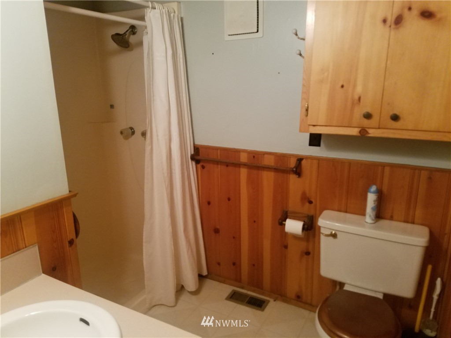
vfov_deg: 53.1
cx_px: 226
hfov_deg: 67.3
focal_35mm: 26
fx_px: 339
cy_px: 169
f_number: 1.7
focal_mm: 4.2
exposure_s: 1/12
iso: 200
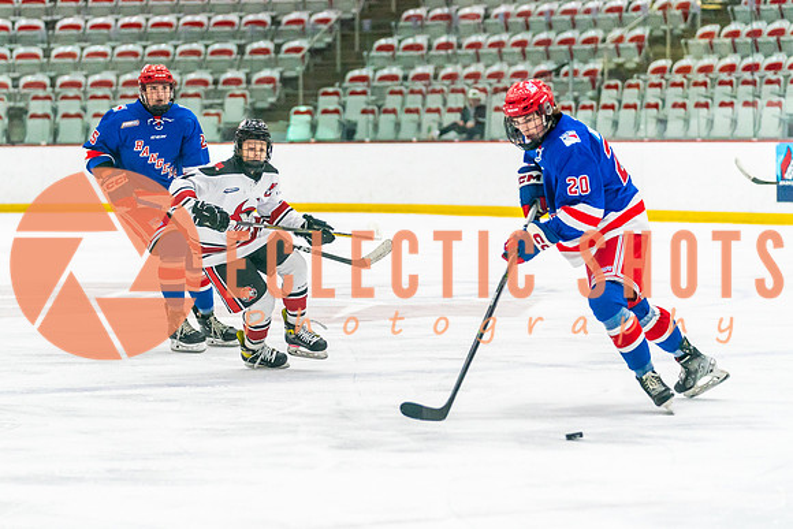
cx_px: 300
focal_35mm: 169
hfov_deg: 12.2
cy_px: 267
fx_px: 3713
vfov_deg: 8.2
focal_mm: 115
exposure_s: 1/1000
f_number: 2.8
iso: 3200
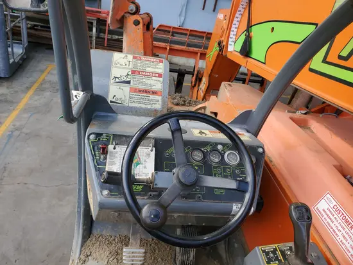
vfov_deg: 53.1
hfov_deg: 67.3
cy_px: 132
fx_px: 265
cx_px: 176
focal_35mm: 26
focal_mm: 4.3
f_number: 2.4
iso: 50
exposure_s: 1/143
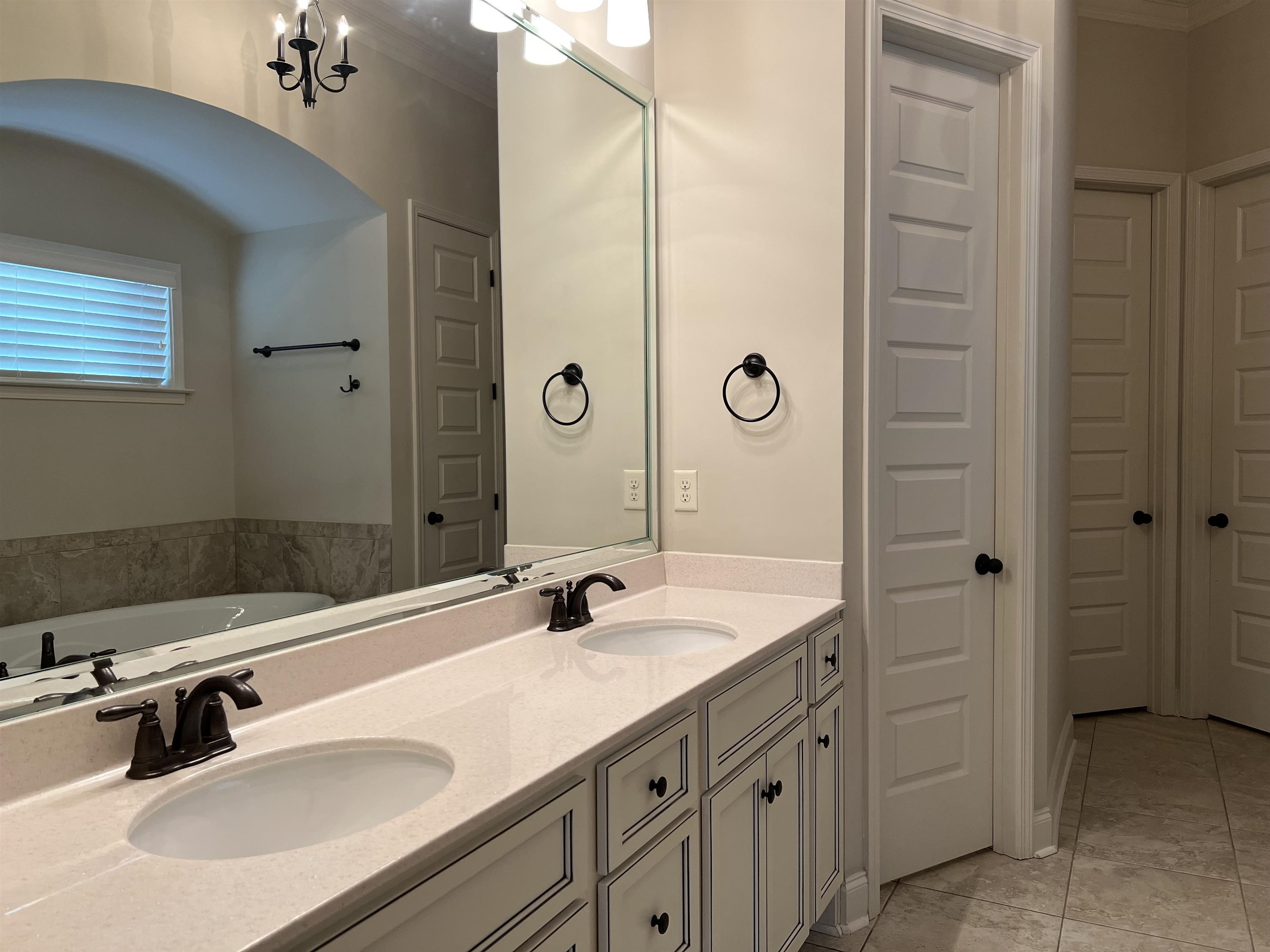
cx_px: 635
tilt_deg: -3.6
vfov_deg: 53.1
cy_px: 476
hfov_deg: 67.3
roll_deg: +1.4
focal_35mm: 26
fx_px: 954
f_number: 1.5
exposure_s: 1/120
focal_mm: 5.7
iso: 125
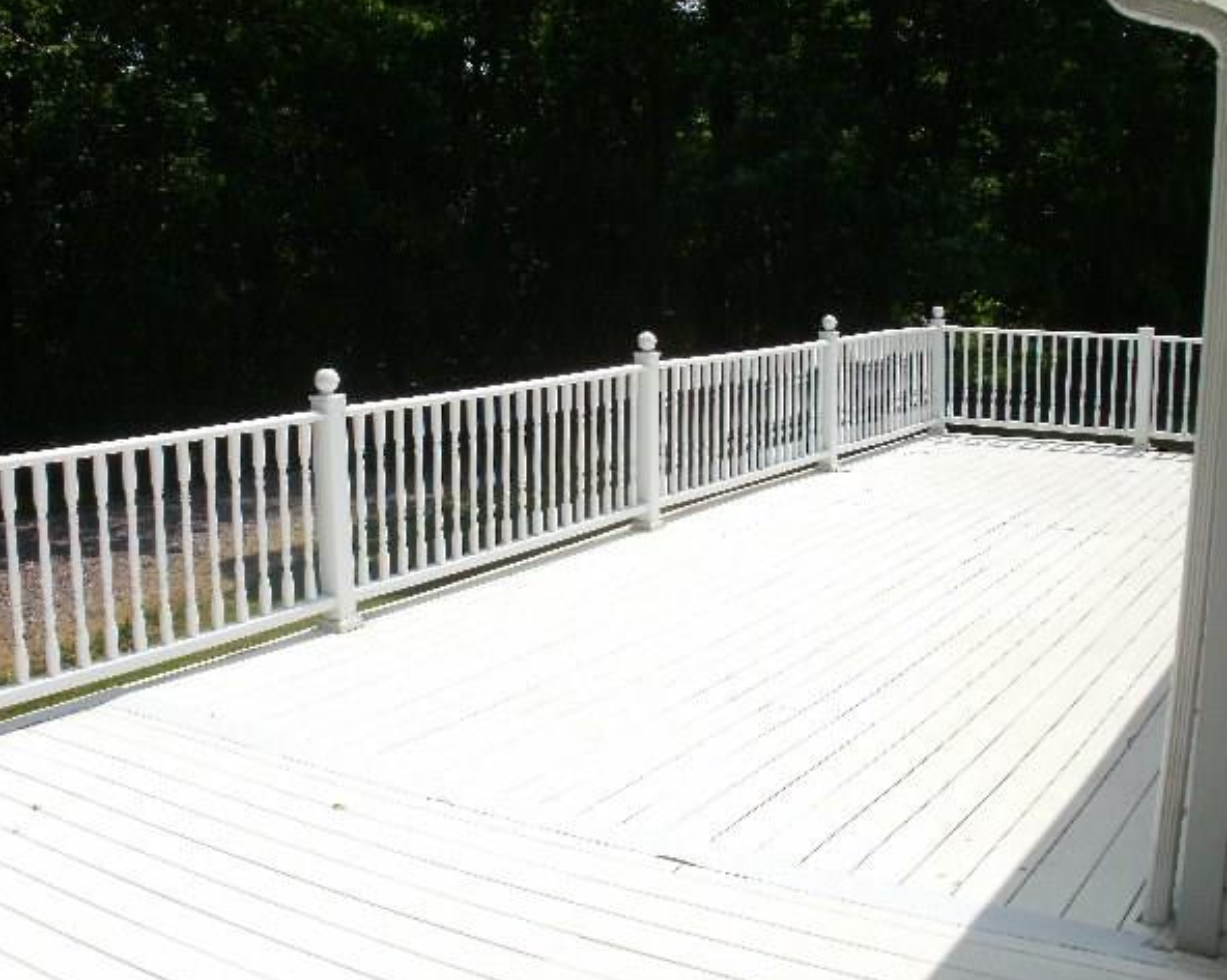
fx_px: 1379
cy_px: 489
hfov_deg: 47.9
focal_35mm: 38
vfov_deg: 39.1
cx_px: 643
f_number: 5.6
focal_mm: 6.3
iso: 100
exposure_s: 1/640
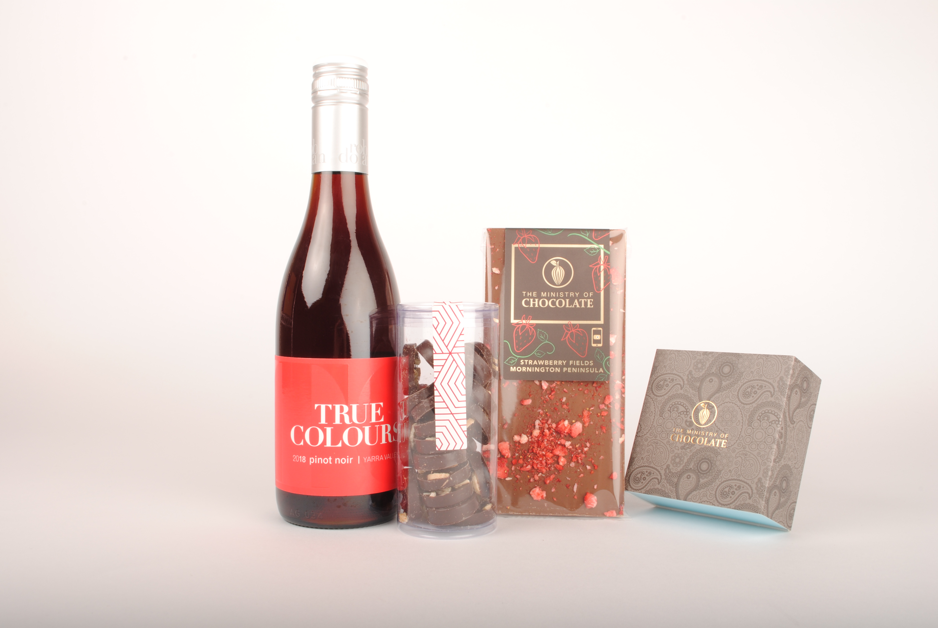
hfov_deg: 53.1
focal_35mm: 36
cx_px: 469
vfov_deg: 37.0
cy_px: 314
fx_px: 939
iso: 100
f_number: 16
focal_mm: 24
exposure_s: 1/200
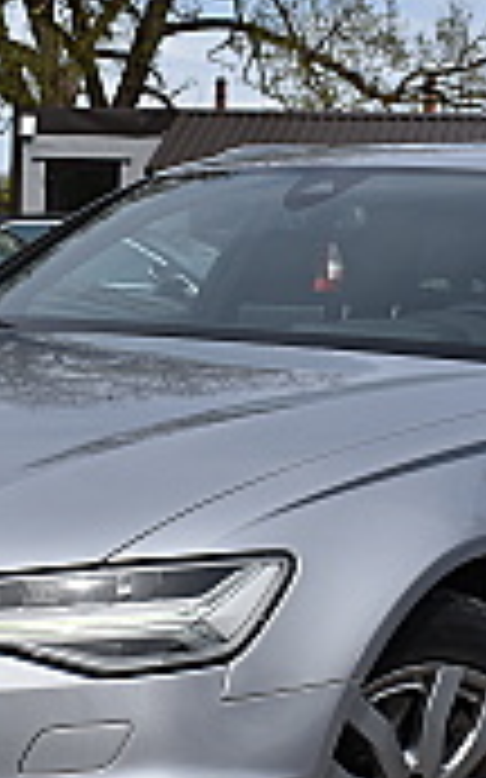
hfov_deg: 15.3
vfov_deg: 24.3
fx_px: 1803
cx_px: 166
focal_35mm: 85
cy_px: 506
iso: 200
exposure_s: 1/800
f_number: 8
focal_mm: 24
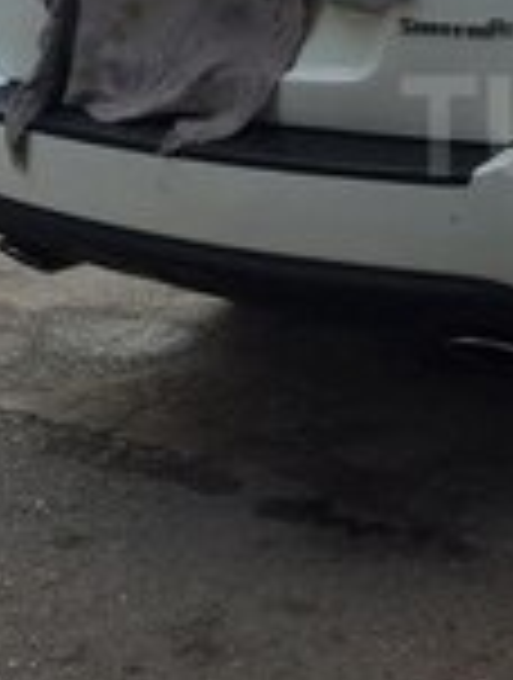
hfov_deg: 14.6
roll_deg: +0.0
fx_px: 1869
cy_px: 126
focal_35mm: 95
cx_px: 747
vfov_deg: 20.4
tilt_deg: -14.9
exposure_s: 1/684
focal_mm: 4.15
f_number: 2.2
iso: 32
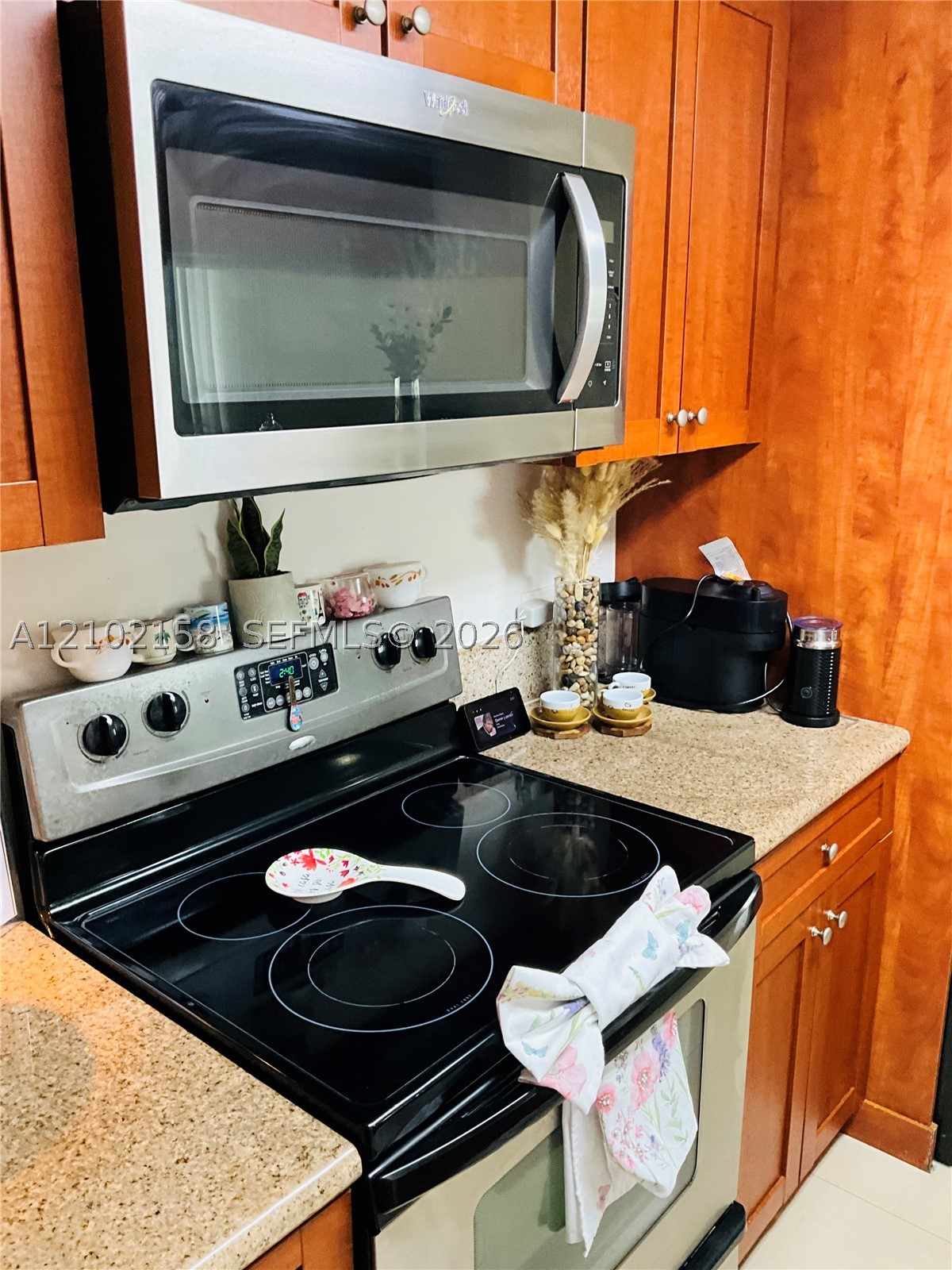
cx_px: 476
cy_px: 635
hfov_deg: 48.2
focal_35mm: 29
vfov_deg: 61.7
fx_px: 1063
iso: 250
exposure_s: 1/60
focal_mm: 3
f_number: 1.8
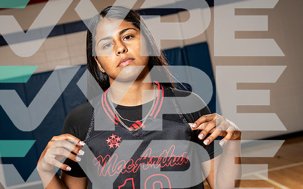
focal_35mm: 66
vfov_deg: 19.7
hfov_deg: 31.0
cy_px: 98
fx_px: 545
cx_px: 130
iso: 125
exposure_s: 1/250
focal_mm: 55
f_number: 5.6
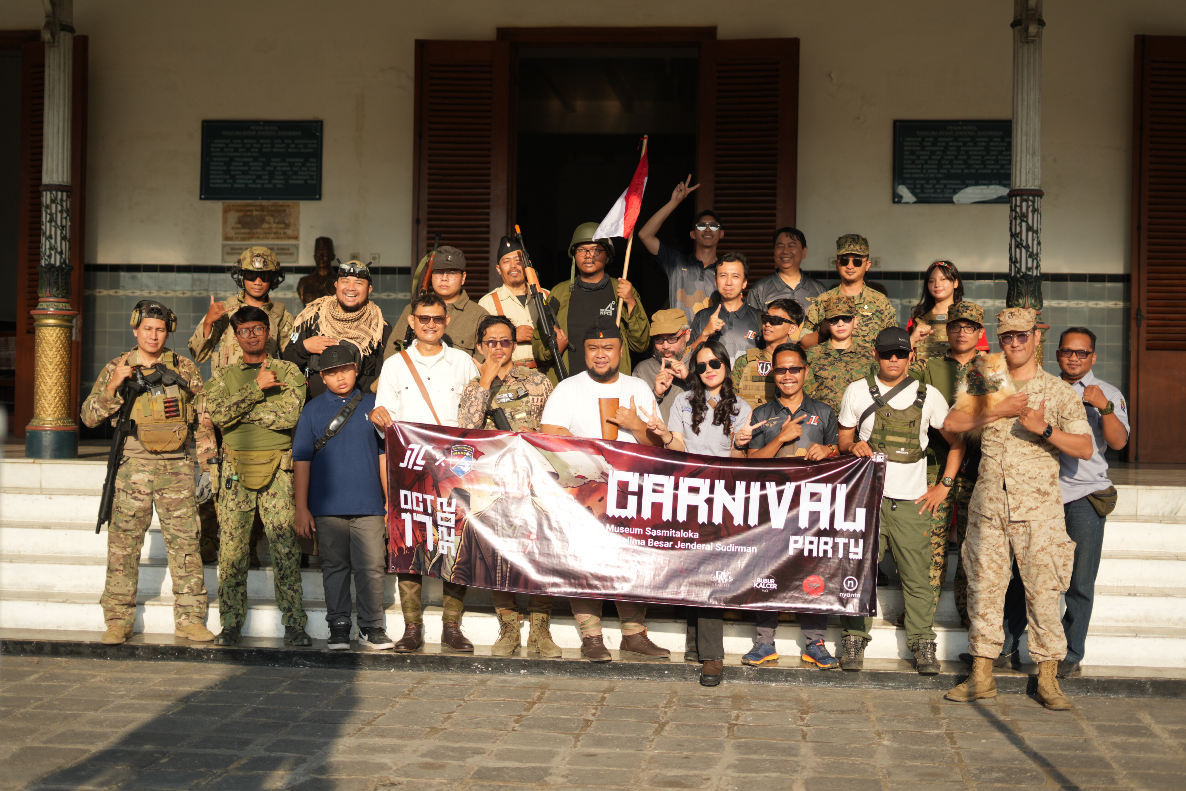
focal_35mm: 51
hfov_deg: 38.9
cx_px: 599
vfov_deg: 26.5
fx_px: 1680
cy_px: 401
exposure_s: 1/2000
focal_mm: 50
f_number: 1.8
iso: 100
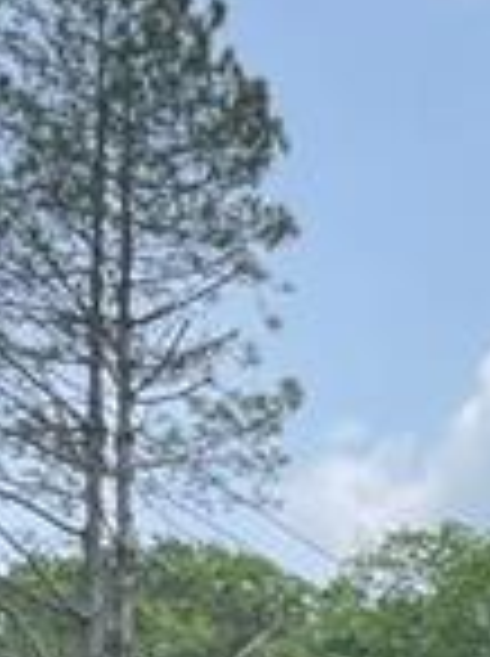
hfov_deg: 10.6
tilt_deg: -4.1
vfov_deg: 11.9
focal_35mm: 137
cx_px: 571
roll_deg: -2.0
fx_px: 2593
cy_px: 1548
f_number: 1.6
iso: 32
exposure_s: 1/1366
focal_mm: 4.2
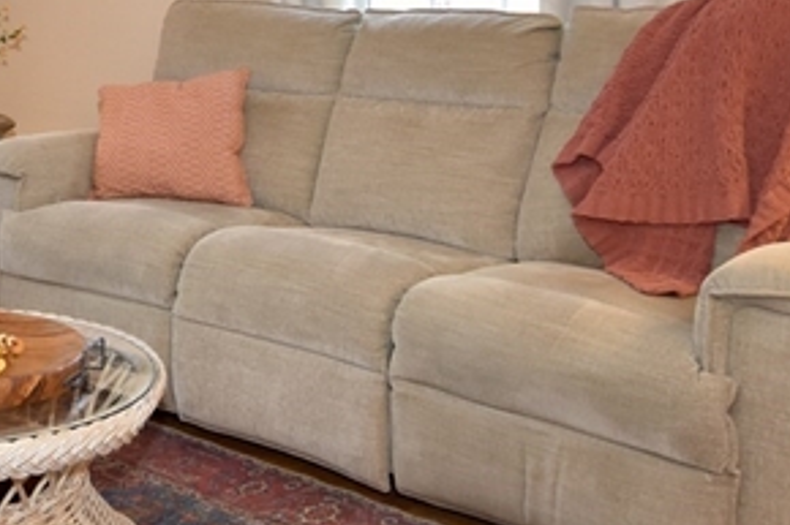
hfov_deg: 35.2
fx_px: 1162
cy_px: 4
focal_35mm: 53
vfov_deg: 24.4
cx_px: 65
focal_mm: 10
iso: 720
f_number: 4
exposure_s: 1/60
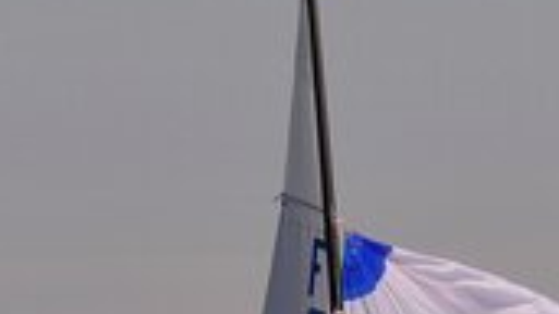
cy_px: 767
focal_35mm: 883
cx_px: 350
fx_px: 13082
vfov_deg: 1.4
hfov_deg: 2.4
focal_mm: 200
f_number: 7.1
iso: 200
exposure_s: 1/500
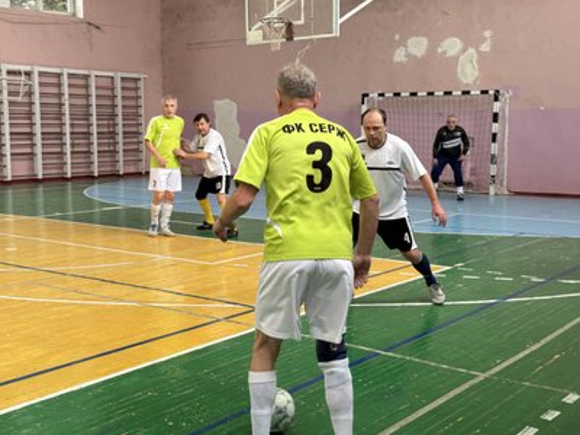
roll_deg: +0.4
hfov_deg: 39.7
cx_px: 290
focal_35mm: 48
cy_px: 218
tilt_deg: -7.0
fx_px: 804
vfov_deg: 30.3
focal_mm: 6.76
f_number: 1.78
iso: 100
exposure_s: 1/95
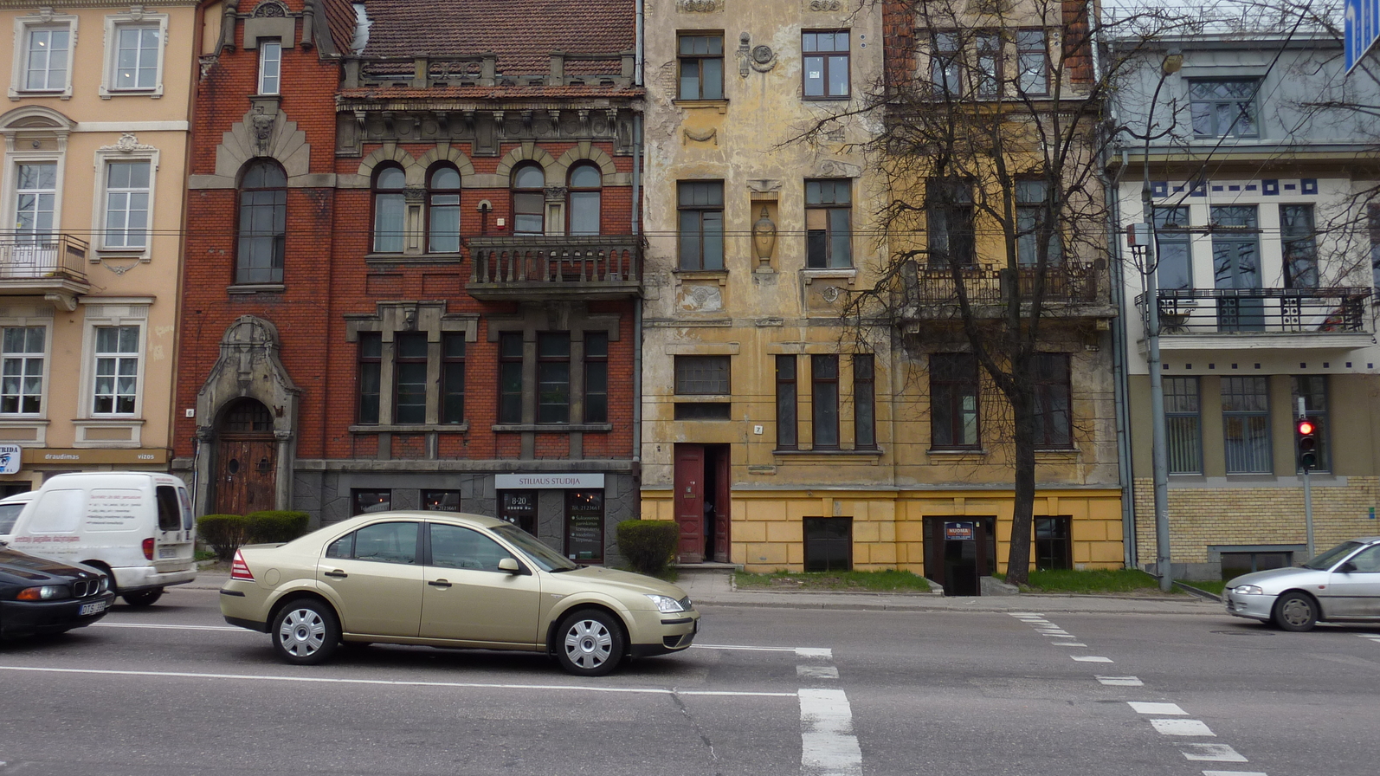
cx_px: 691
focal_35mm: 35
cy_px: 288
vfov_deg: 33.5
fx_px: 1281
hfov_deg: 56.6
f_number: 4
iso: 80
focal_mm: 5.3
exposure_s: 1/320
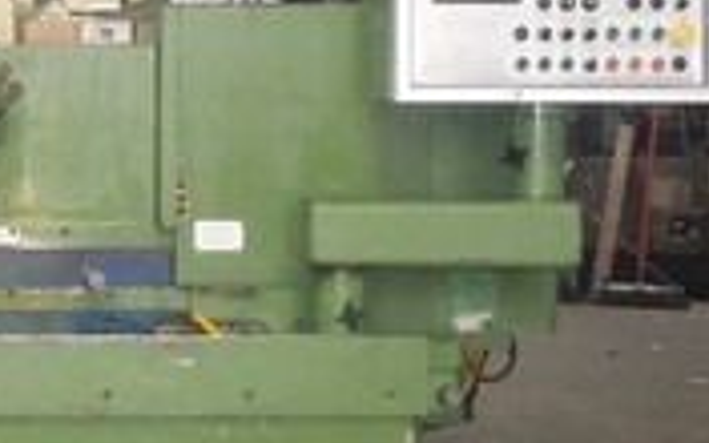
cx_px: -218
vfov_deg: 12.1
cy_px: 125
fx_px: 2087
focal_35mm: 108
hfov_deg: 18.0
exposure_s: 1/30
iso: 640
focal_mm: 5
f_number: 3.5
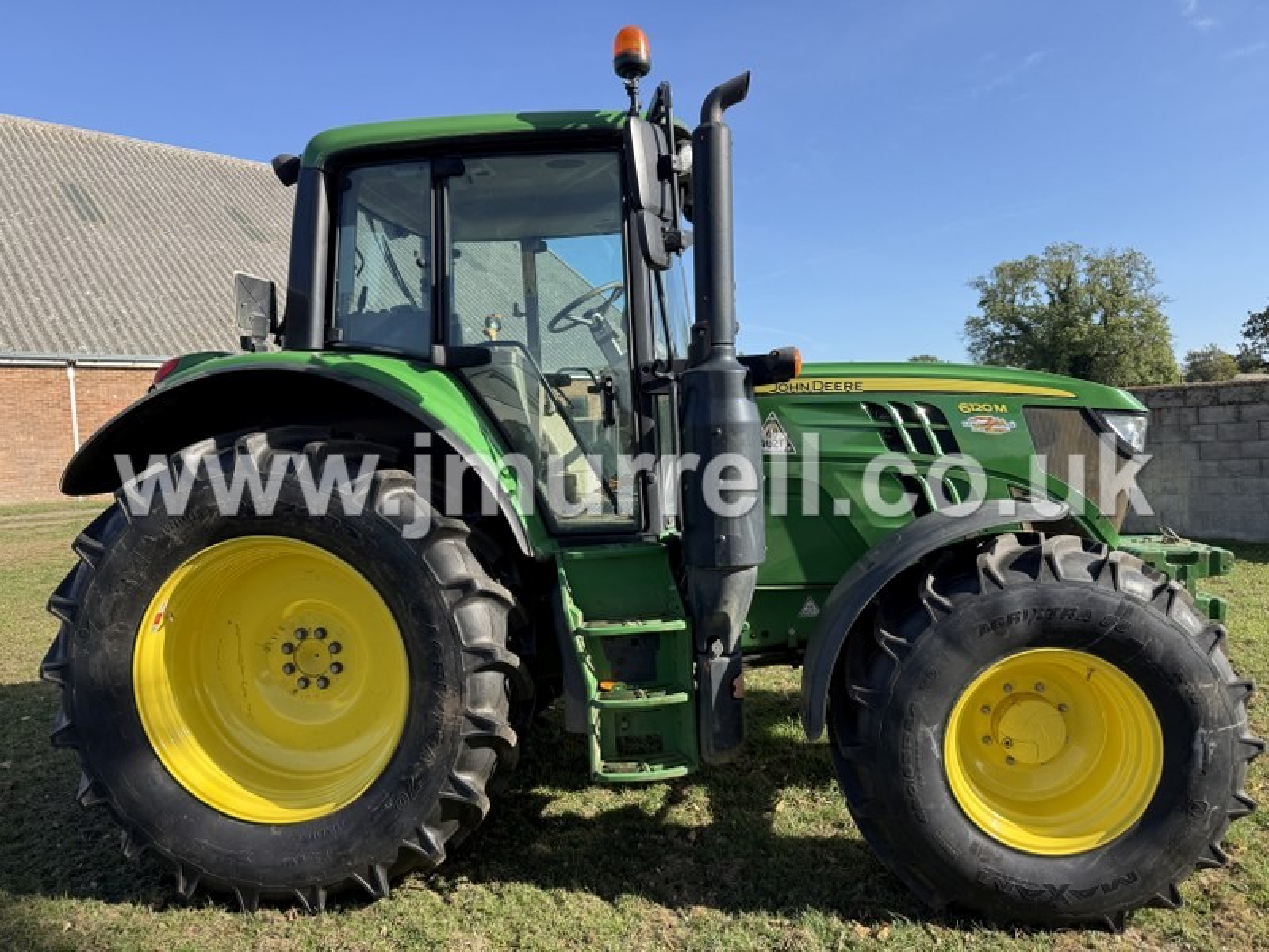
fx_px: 880
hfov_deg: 71.6
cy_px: 476
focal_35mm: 24
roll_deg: +3.1
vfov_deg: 56.8
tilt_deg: -1.8
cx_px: 634
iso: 80
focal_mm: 6.76
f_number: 1.78
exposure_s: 1/1689
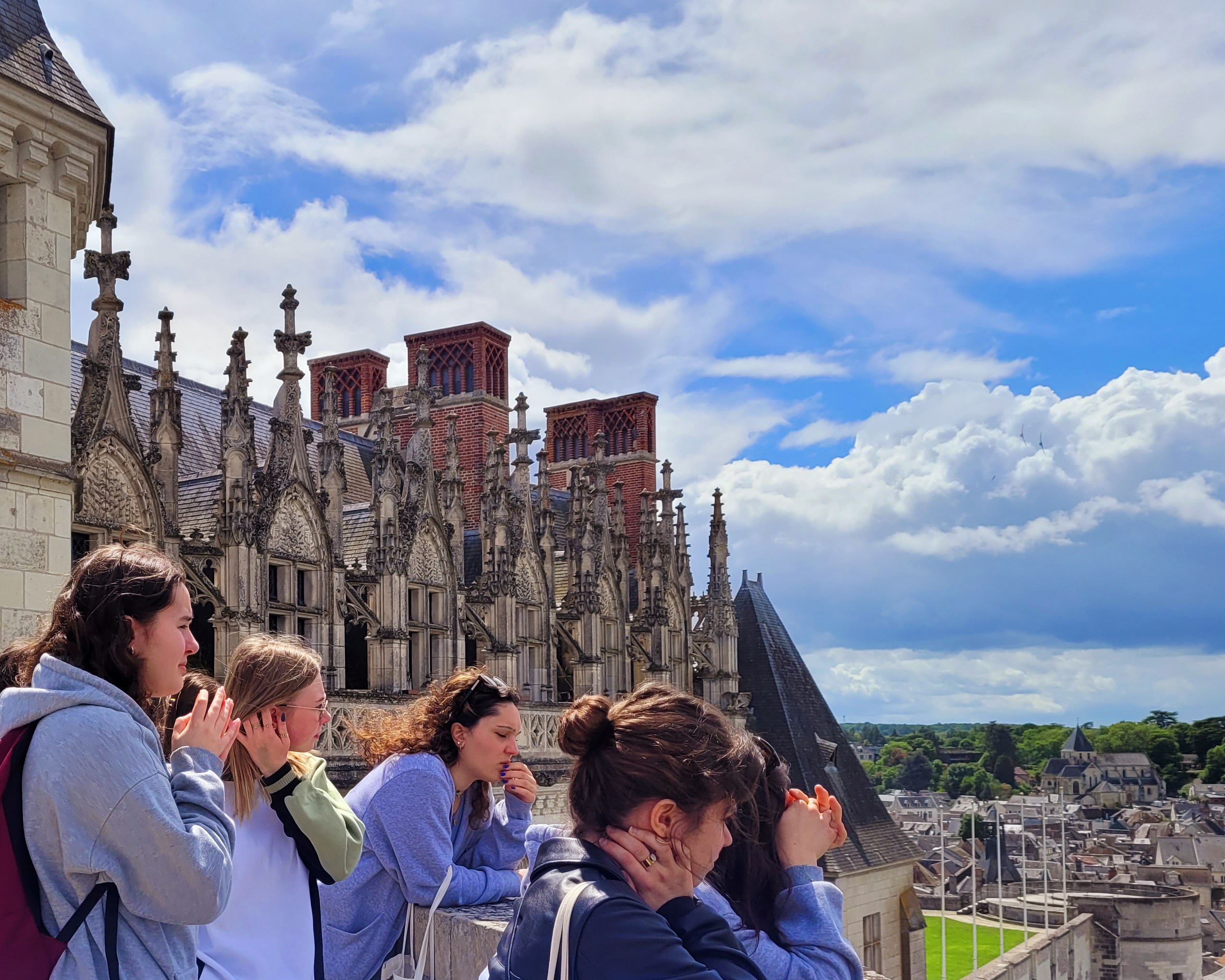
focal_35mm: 40
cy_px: 695
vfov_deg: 36.7
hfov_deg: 44.3
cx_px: 307
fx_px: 1450
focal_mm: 5.4
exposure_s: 1/5000
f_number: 1.8
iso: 40
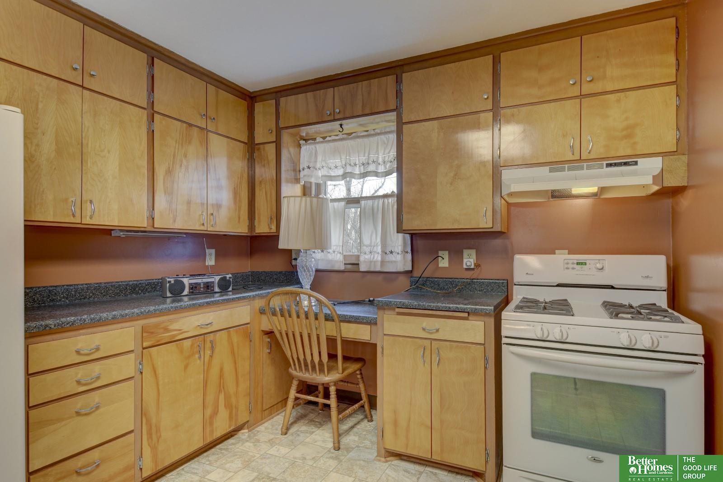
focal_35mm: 20
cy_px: 241
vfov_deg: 63.2
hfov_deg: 85.4
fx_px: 392
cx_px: 362
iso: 400
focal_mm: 13
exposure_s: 1/5
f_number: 8
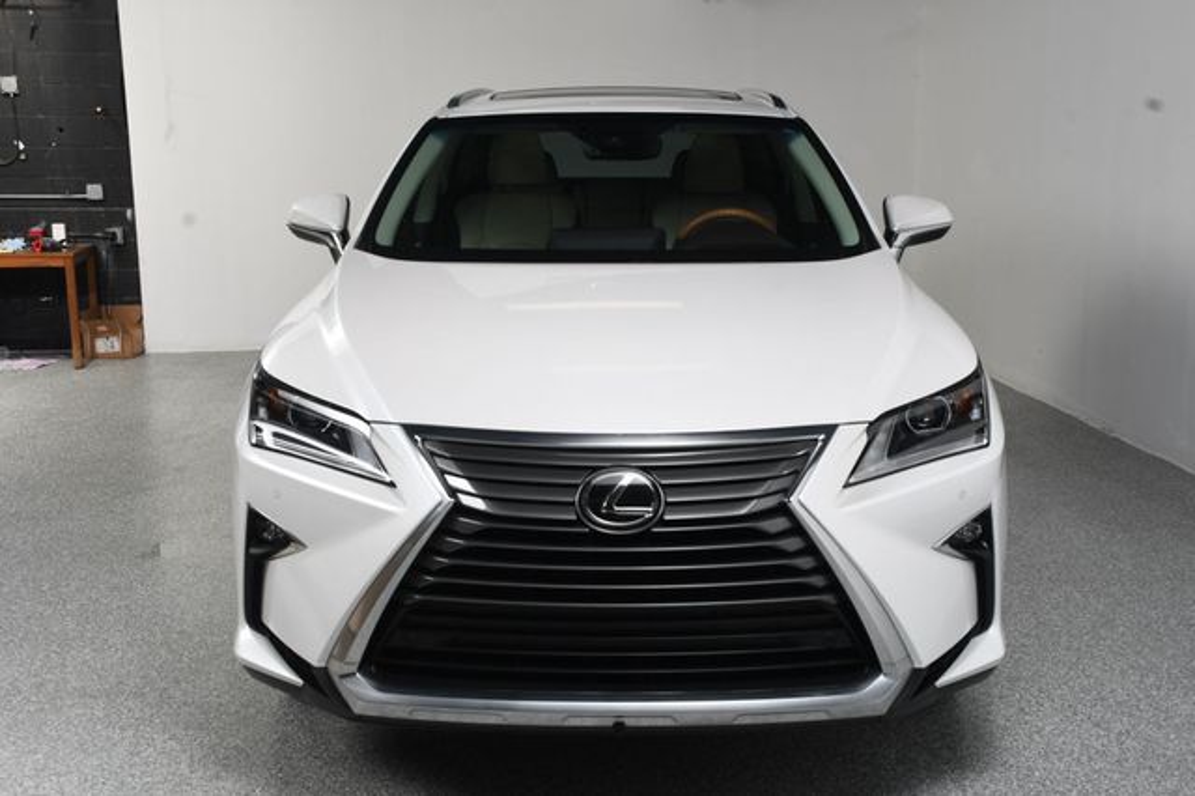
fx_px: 1327
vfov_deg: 33.4
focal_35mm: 40
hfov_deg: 48.5
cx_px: 598
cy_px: 398
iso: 100
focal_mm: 27
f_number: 11
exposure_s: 1/160
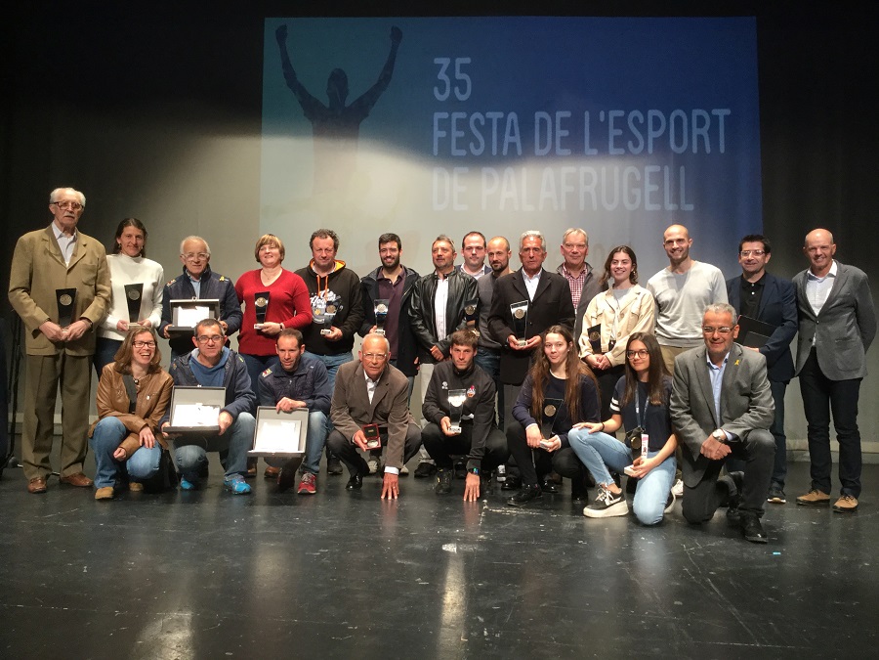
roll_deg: -3.2
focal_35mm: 31
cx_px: 440
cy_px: 330
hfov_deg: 58.4
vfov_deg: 45.4
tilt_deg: +0.0
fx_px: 787
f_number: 2.4
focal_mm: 3.3
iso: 80
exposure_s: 1/33
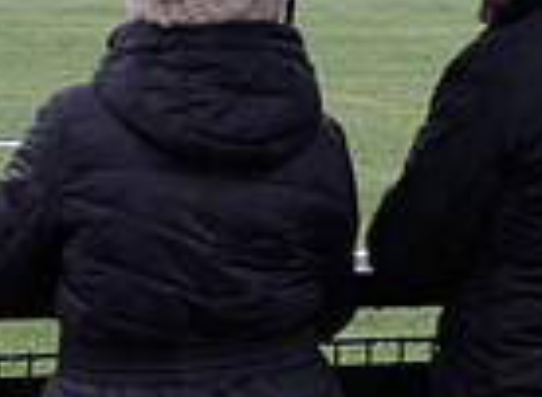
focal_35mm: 334
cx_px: 1090
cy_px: -193
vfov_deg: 4.4
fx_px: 5184
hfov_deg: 5.8
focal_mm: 70
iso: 1250
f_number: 7.1
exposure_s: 1/160
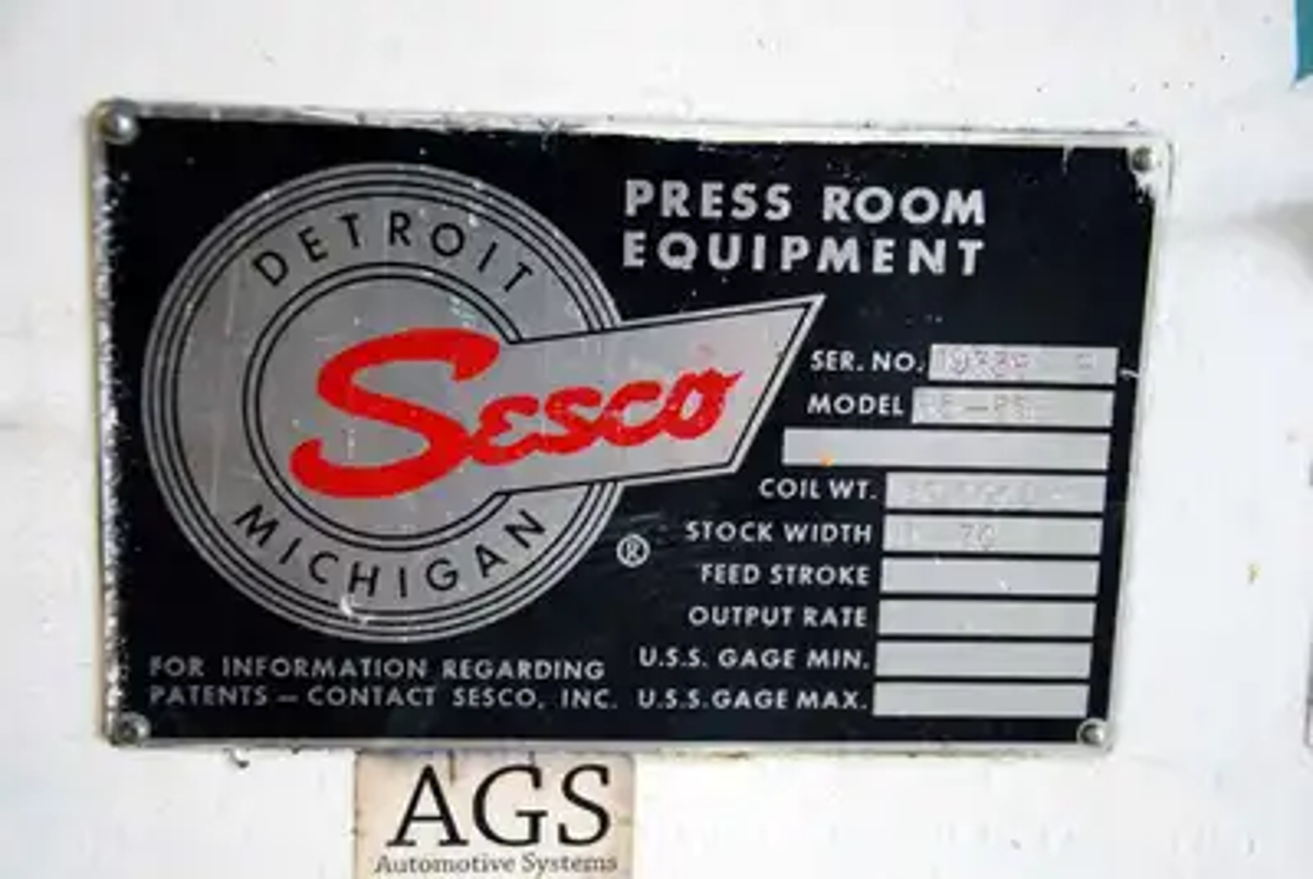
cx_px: 656
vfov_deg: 21.6
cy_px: 440
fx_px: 2301
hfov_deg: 31.8
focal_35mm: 63
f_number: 4.8
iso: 1400
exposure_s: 1/30
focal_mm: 42
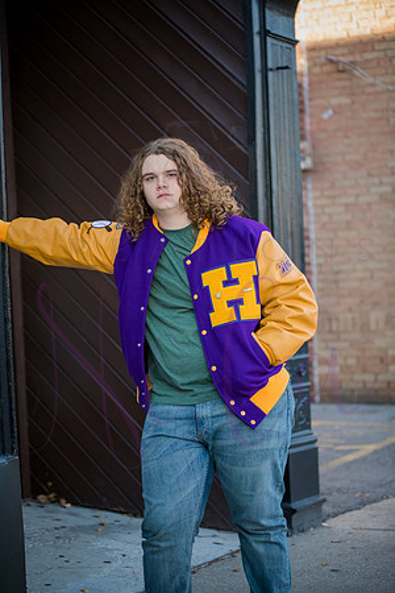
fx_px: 1317
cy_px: 296
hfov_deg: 17.1
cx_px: 198
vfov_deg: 25.4
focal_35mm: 80
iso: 640
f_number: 2.8
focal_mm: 80
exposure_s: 1/400
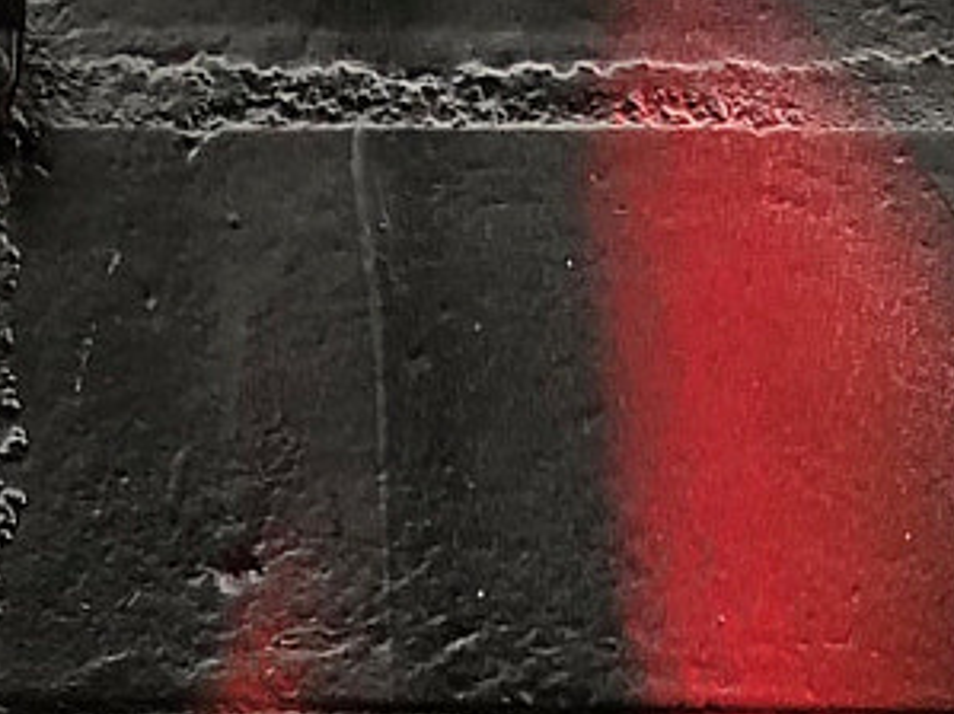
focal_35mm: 150
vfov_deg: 8.8
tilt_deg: +5.0
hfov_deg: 13.1
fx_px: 4132
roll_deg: +1.0
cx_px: 131
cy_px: 1820
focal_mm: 3.99
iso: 25
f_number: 1.8
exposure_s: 1/30
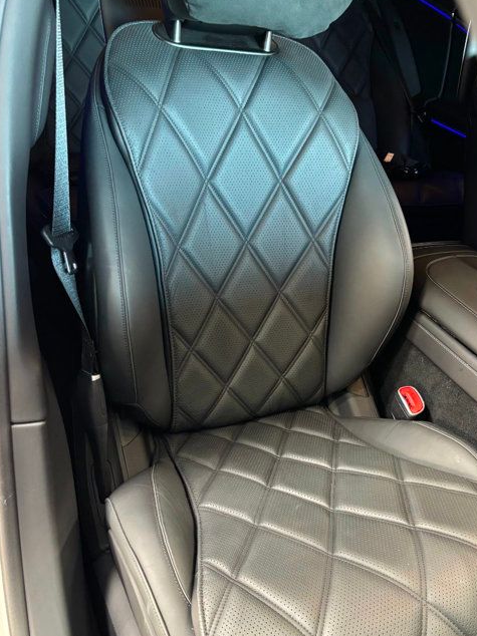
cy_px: 341
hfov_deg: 40.4
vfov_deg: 52.6
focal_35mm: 35
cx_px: 297
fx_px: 643
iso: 500
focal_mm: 5.96
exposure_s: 1/40
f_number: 1.6
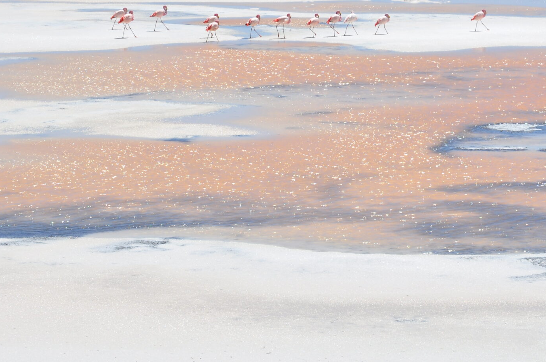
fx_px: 2605
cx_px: 311
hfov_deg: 12.0
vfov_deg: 7.9
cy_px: 36
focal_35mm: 172
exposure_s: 1/500
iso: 200
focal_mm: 62
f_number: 11
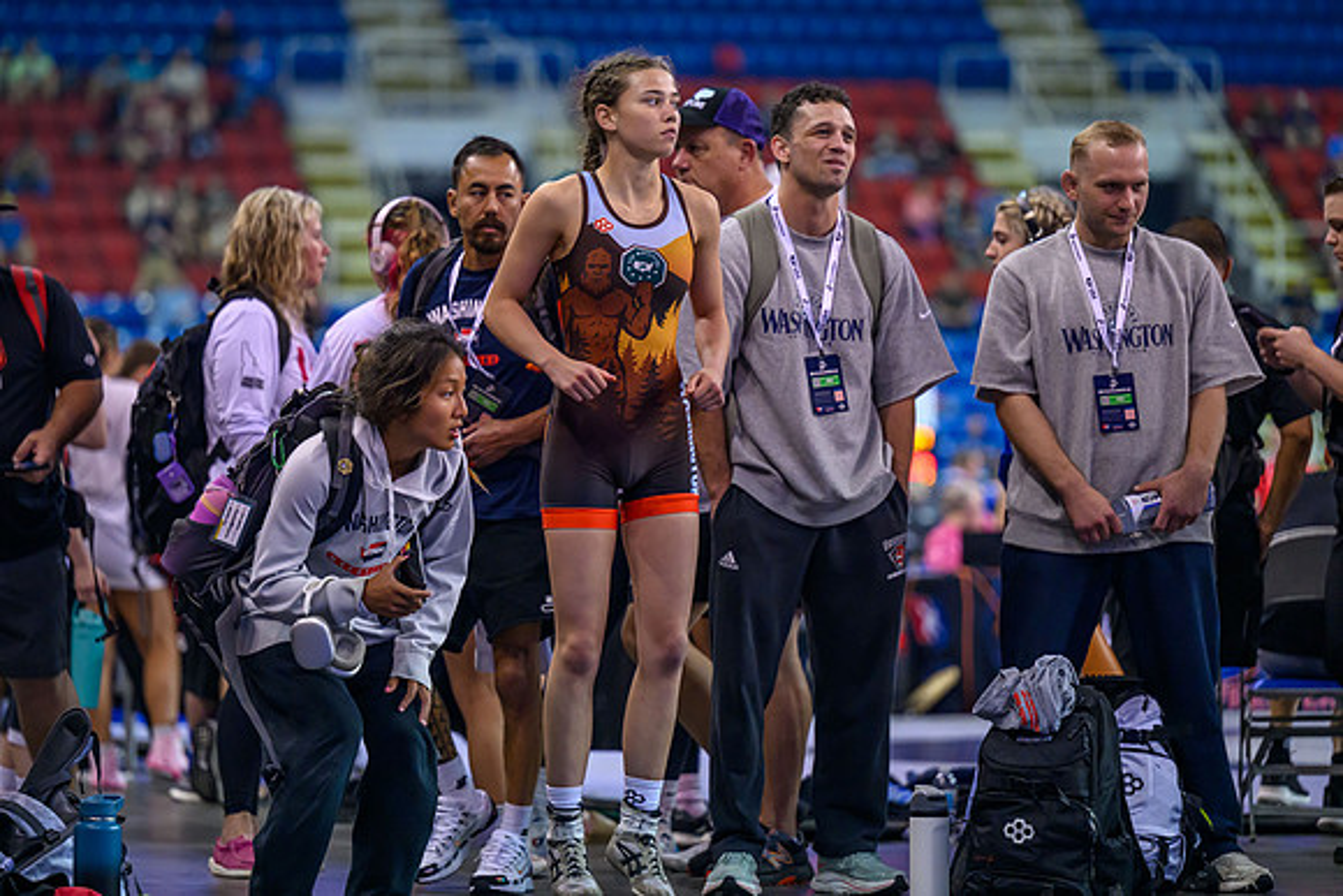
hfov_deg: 12.4
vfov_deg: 8.3
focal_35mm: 165
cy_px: 405
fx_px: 6174
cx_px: 616
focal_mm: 150
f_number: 2.8
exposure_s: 1/800
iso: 3200
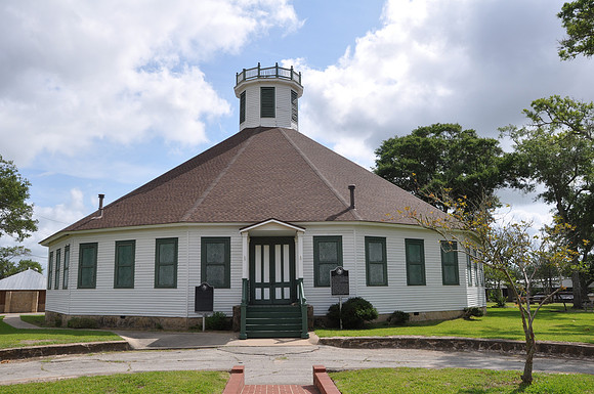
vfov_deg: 41.6
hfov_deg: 59.6
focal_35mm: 32
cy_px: 197
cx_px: 297
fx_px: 519
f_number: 13
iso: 200
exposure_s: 1/160
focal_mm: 21
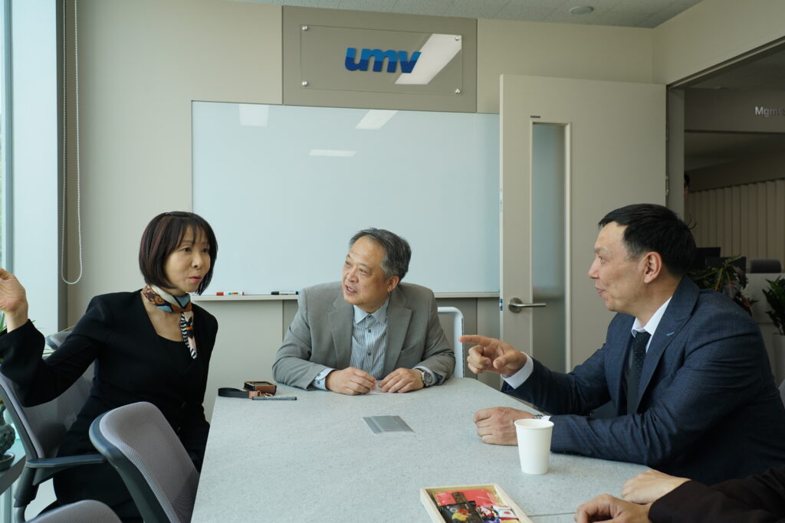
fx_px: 654
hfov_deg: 61.9
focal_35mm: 30
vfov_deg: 43.6
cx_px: 392
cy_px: 262
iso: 1250
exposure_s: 1/400
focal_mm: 30
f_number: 5.6
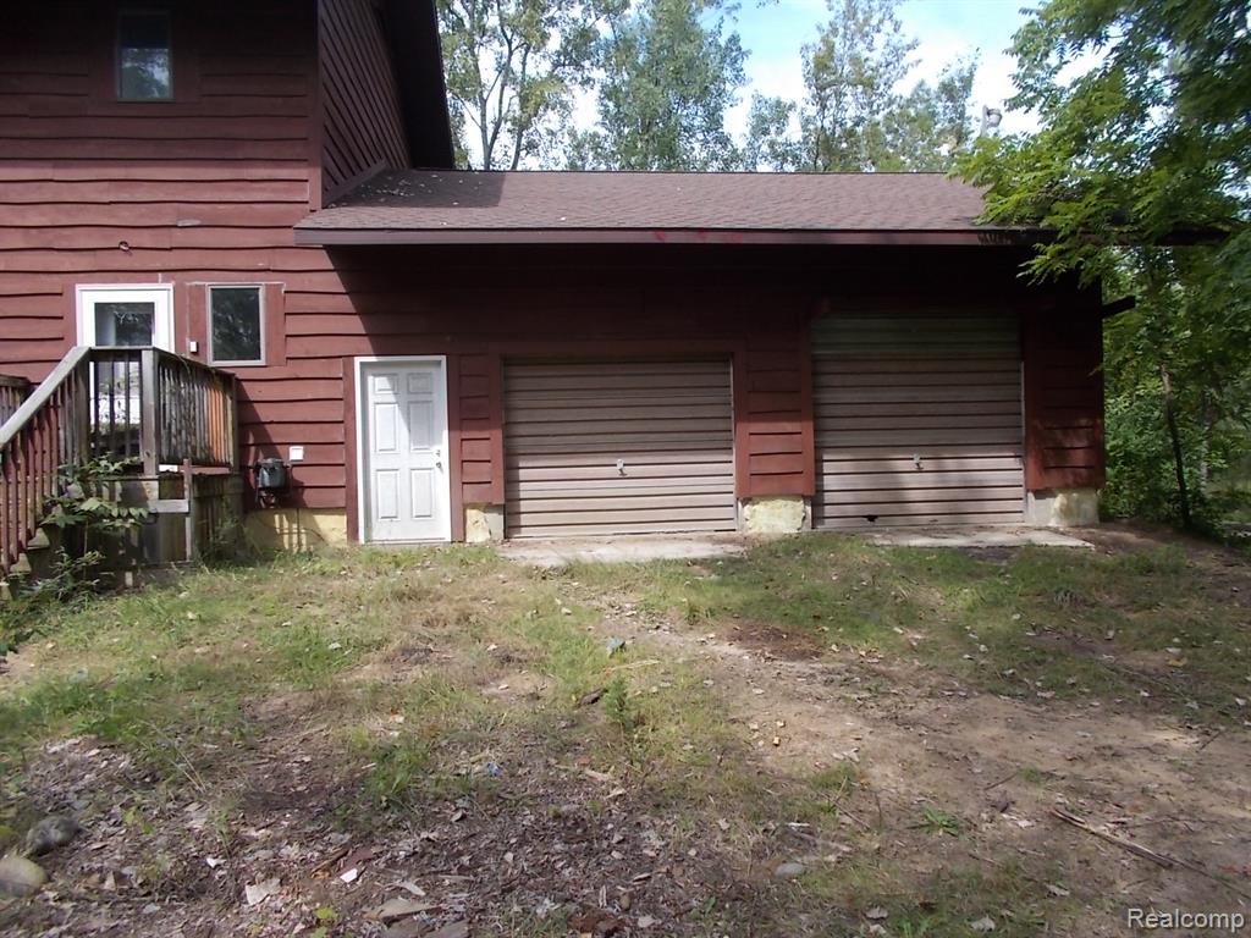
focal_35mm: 26
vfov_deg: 53.1
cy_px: 469
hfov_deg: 67.3
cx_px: 626
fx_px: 940
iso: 80
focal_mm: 4.6
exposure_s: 1/320
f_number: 3.2
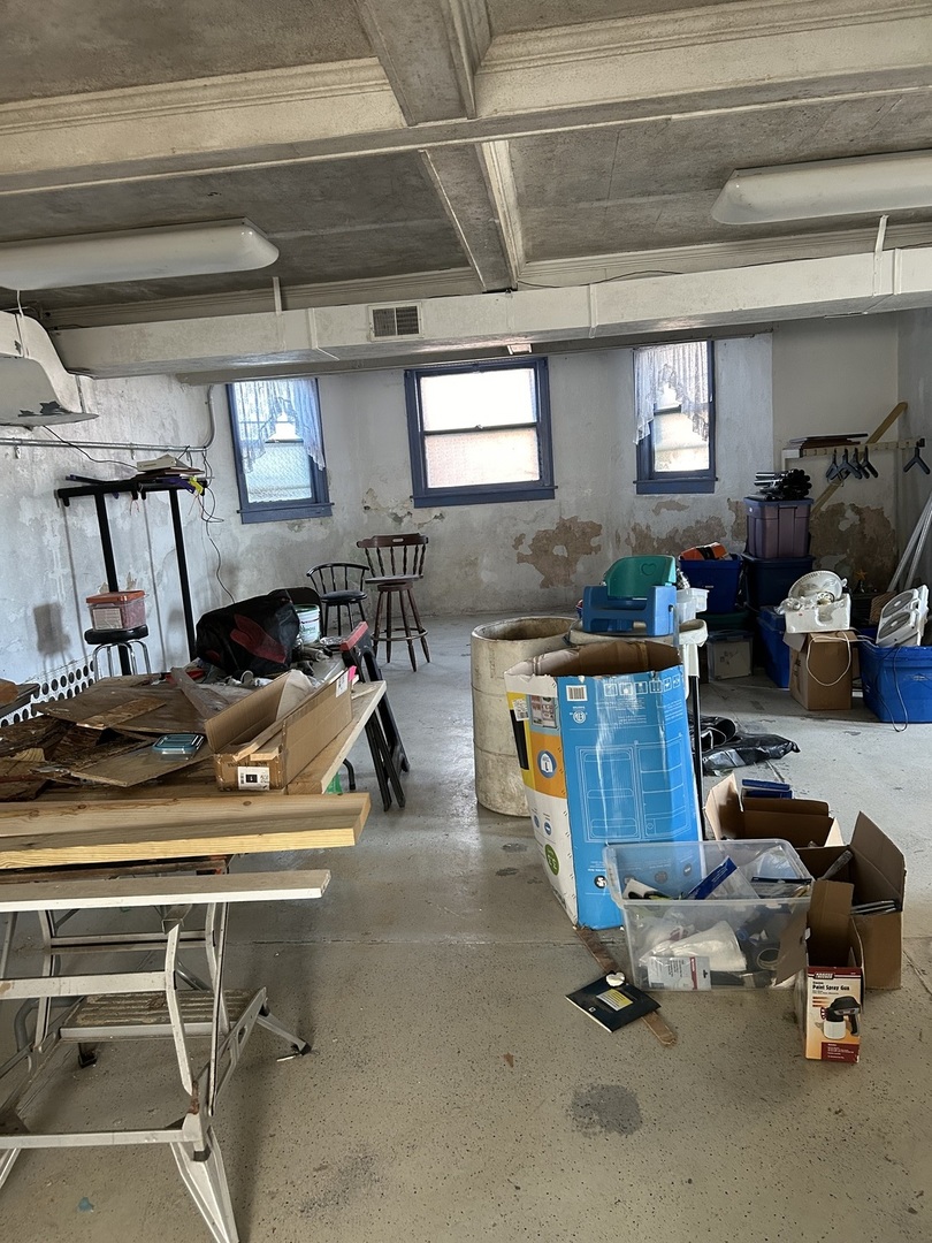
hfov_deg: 53.1
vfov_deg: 67.3
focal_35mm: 26
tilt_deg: -7.2
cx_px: 466
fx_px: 933
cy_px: 622
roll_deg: +4.9
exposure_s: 1/60
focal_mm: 5.7
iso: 320
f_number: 1.5
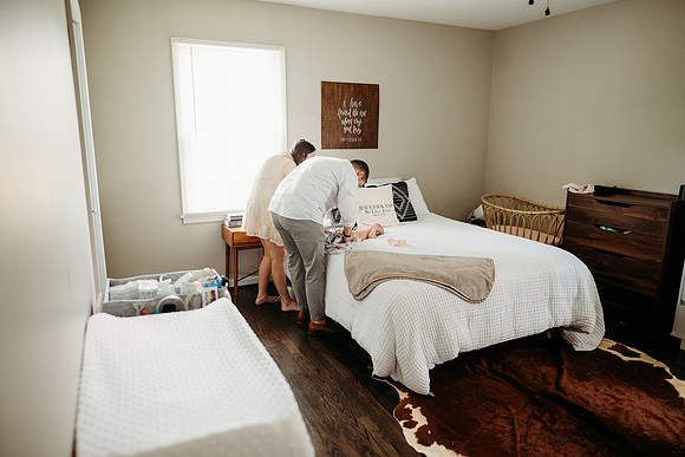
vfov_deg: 53.2
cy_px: 228
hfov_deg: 73.7
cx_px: 342
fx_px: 457
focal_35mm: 24
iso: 1600
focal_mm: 24
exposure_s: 1/200
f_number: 2.5
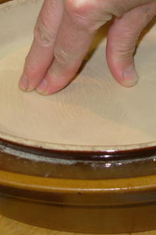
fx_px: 541
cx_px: 120
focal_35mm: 83
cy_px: 62
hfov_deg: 16.3
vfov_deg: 24.3
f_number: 2.9
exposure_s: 1/32
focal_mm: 6.3
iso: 50
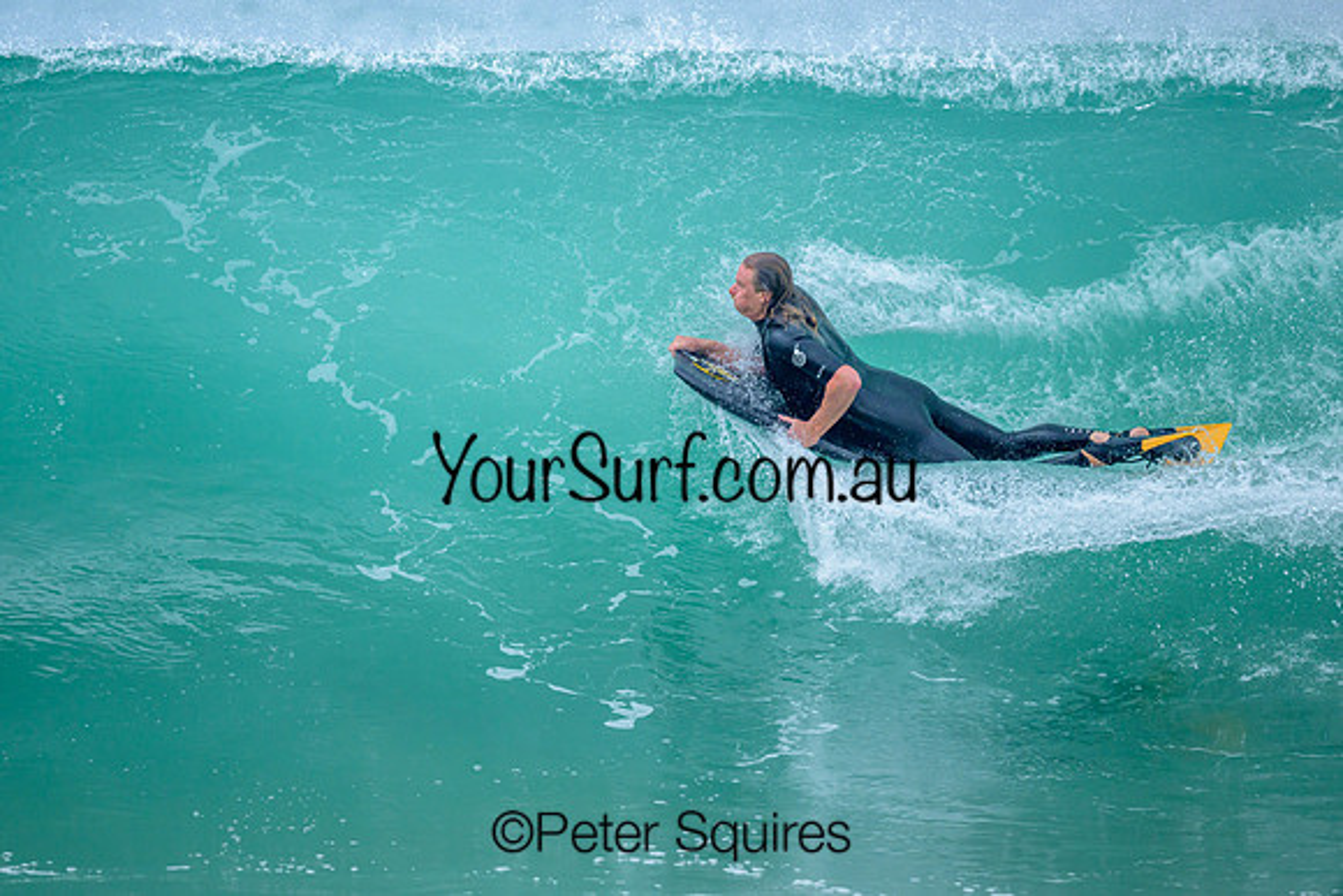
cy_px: 433
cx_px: 649
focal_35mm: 827
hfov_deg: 2.5
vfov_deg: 1.7
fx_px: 30869
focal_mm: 800
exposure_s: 1/2000
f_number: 6.3
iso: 800
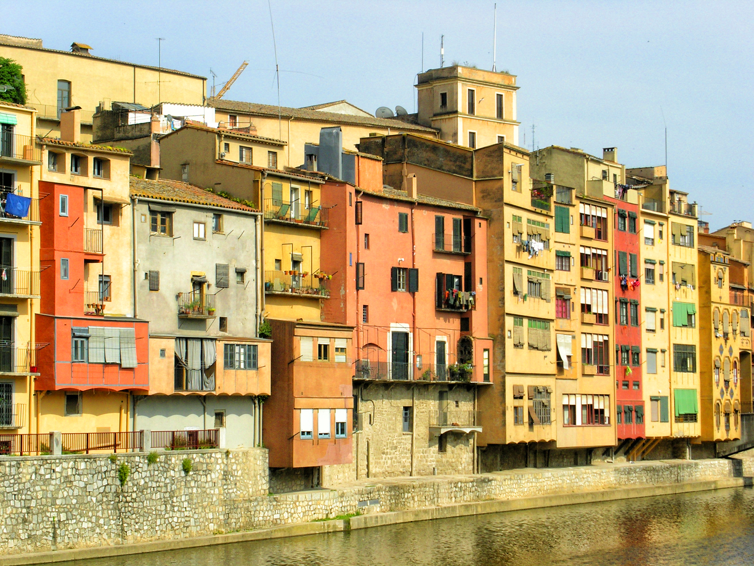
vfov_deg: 15.1
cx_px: 377
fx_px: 2135
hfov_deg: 20.0
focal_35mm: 98
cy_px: 283
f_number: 6.7
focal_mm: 20.2
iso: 100
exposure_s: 1/350
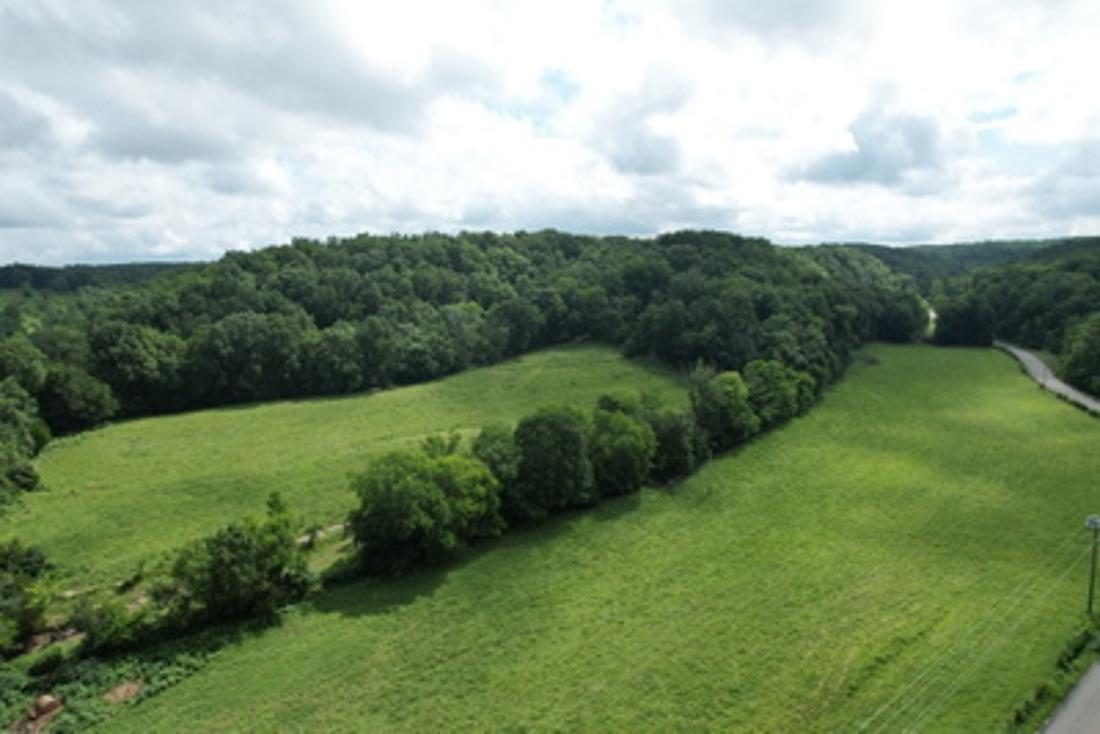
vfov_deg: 57.3
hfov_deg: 78.6
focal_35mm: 22
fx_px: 672
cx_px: 550
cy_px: 367
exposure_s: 1/2000
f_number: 2.8
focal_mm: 8.38
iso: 100
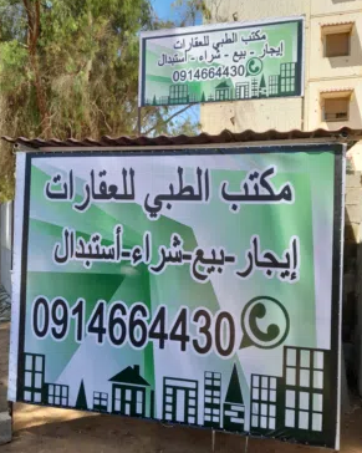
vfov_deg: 60.5
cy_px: 225
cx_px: 178
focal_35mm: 29
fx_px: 389
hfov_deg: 50.0
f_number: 1.8
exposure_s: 1/223
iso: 40
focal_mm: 4
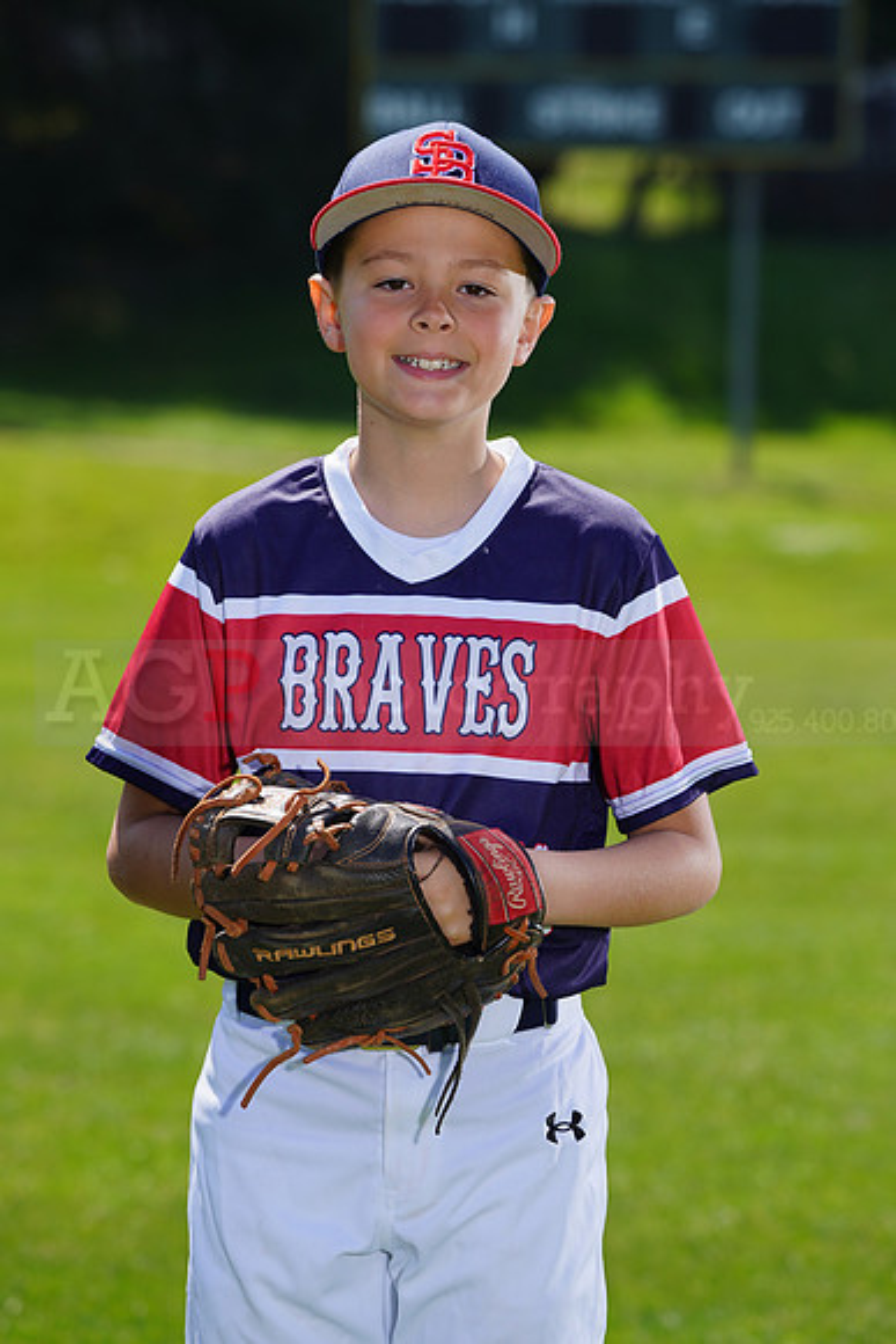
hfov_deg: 6.9
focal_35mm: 200
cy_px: 672
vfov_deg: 10.3
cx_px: 448
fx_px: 7462
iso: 100
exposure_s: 1/250
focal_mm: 200
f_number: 8
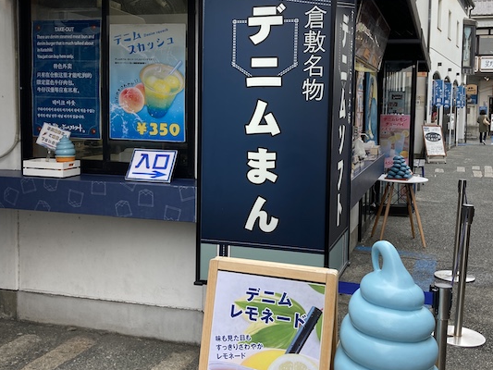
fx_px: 598
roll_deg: -0.8
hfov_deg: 44.8
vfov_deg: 34.3
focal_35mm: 42
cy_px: 156
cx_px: 262
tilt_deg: -1.9
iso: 20
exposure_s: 1/274
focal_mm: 3.99
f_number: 1.8
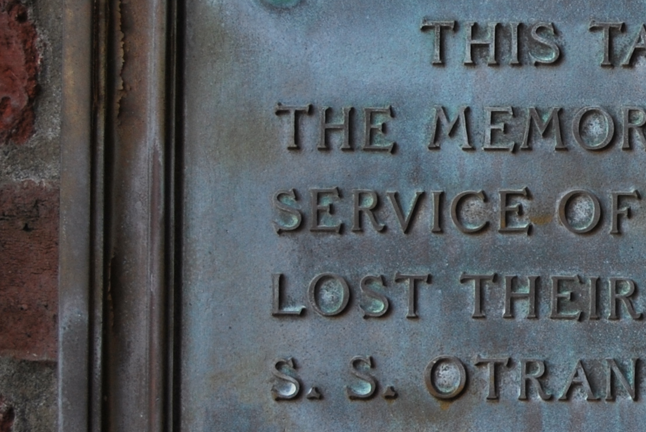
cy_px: 415
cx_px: 1058
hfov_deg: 12.2
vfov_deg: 8.7
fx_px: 2838
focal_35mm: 158
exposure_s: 1/80
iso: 200
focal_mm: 30
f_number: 4.5
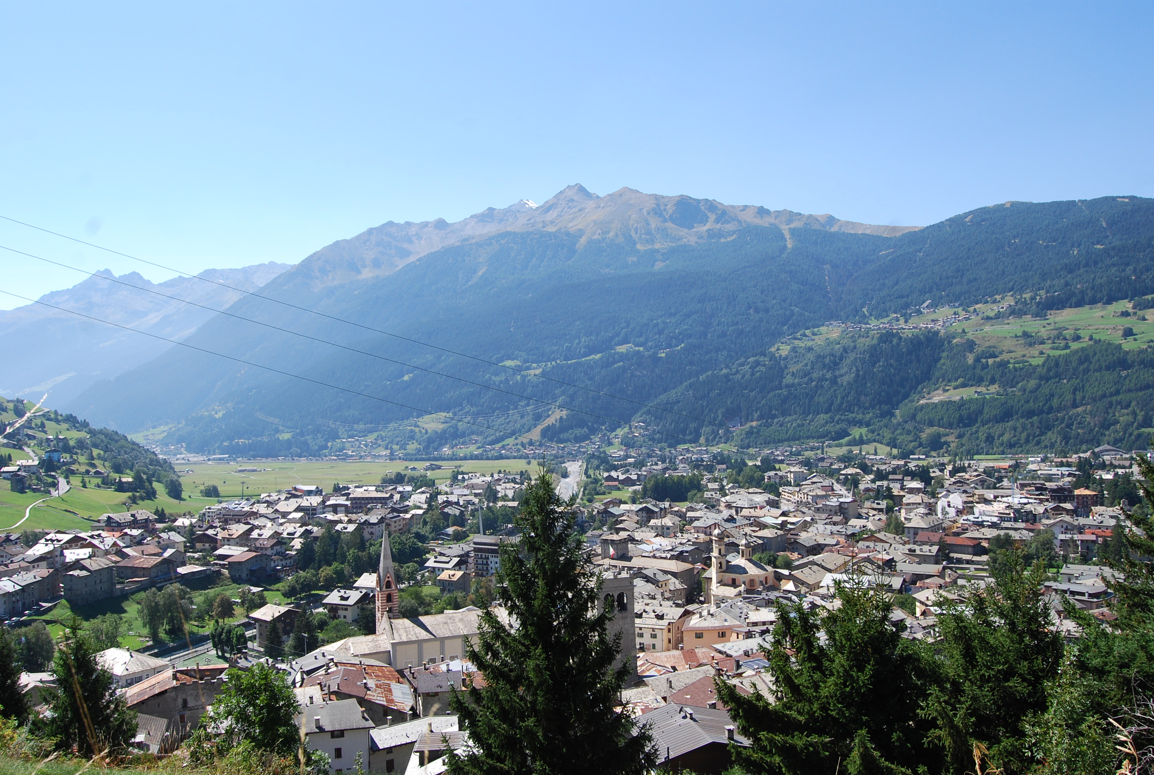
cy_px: 388
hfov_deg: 67.3
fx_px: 867
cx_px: 577
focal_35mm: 27
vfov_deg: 48.1
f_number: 10
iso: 200
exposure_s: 1/250
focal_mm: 18
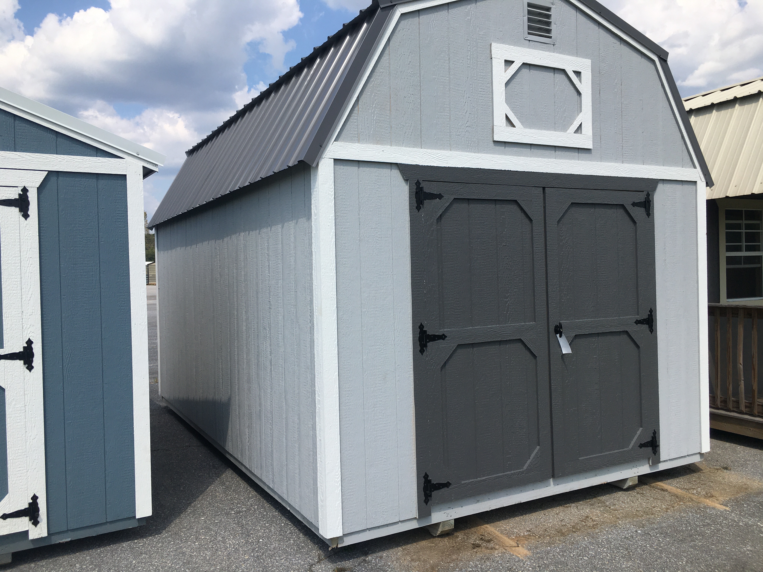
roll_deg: +1.3
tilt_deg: -0.2
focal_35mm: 29
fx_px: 639
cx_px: 382
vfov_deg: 48.2
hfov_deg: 61.7
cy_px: 286
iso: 25
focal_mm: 4.15
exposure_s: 1/1972
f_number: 2.2
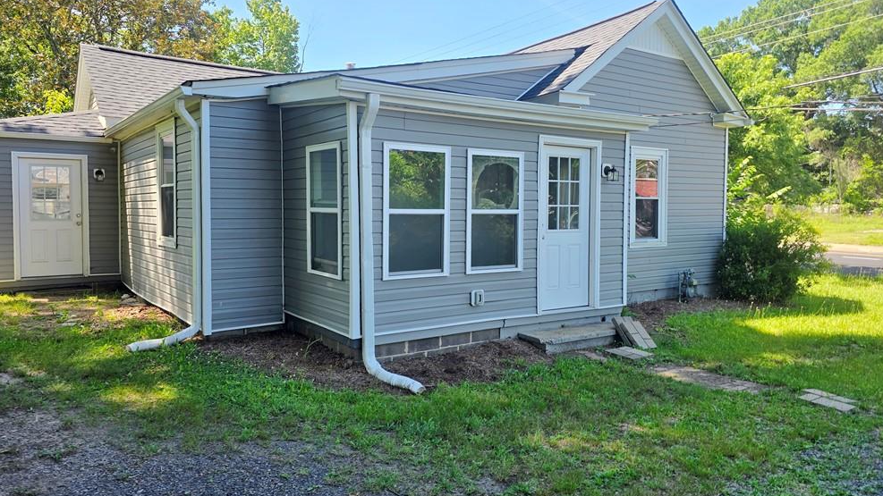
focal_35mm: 26
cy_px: 245
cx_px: 443
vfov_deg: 44.4
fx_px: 609
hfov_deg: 71.9
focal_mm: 6.3
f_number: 1.7
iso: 12
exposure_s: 1/251
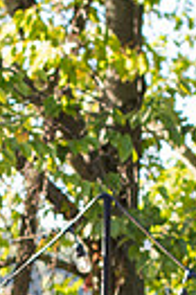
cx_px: -11
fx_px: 2104
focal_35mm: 257
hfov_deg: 5.3
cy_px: 378
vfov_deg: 7.9
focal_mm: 50
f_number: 3.5
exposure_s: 1/1250
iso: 500
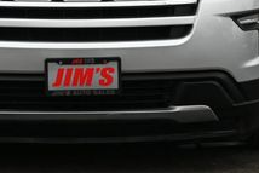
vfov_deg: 6.9
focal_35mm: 197
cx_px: 77
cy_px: -33
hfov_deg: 10.4
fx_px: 1418
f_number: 6
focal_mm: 44
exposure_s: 1/250
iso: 110
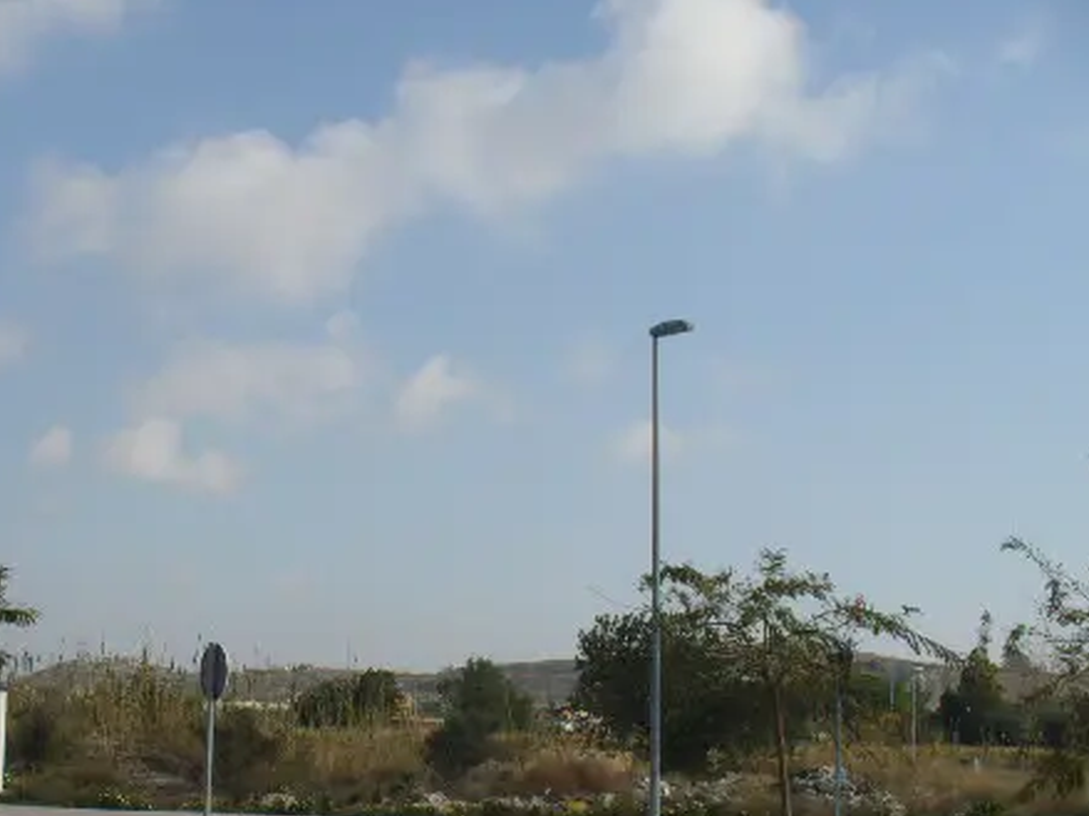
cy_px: 523
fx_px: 1698
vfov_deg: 26.9
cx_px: 375
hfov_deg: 35.3
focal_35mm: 54
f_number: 5.6
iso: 80
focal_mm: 6.1
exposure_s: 1/500
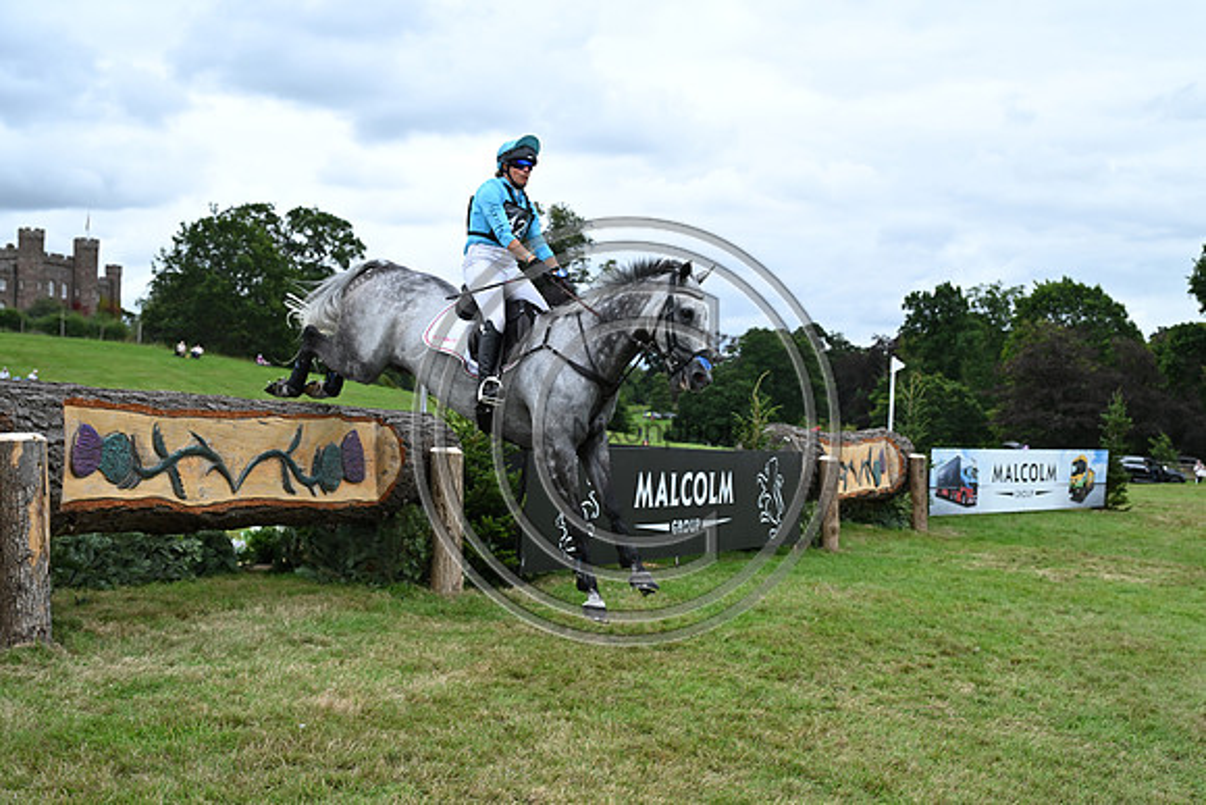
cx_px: 603
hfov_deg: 39.6
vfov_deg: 27.0
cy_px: 402
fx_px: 1675
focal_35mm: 50
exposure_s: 1/1250
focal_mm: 50
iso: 800
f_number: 5.6
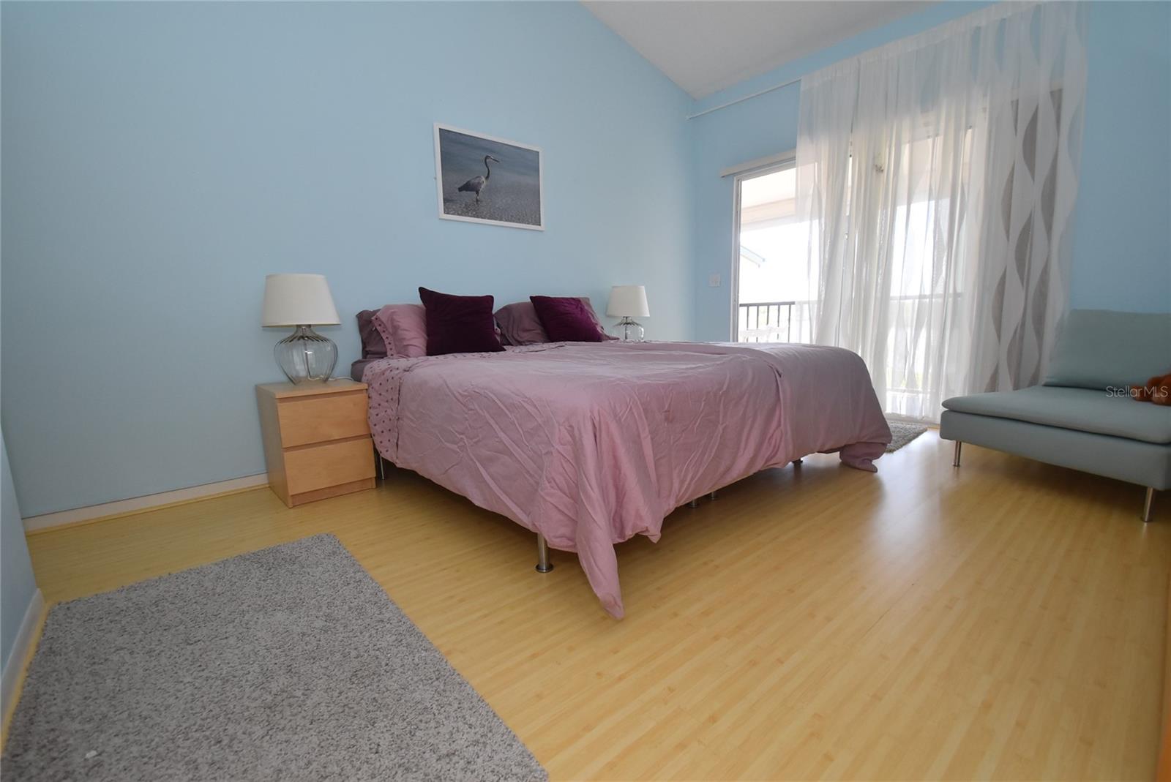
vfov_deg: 77.4
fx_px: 488
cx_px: 586
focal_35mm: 15
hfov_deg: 100.4
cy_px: 391
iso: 800
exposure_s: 1/100
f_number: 5
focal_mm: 10
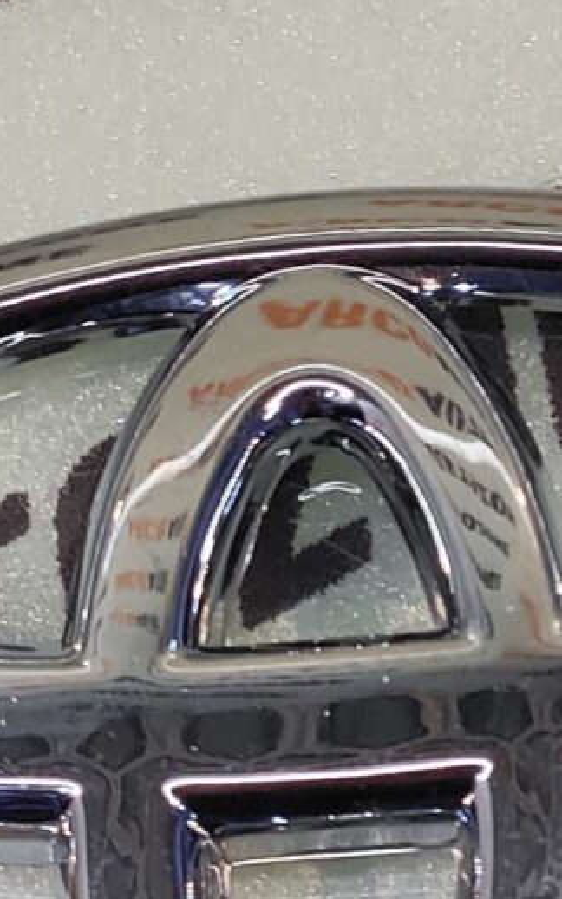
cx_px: 461
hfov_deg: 14.6
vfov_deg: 23.3
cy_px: 484
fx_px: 2180
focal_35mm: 89
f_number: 1.79
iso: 99
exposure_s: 1/33
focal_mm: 4.74
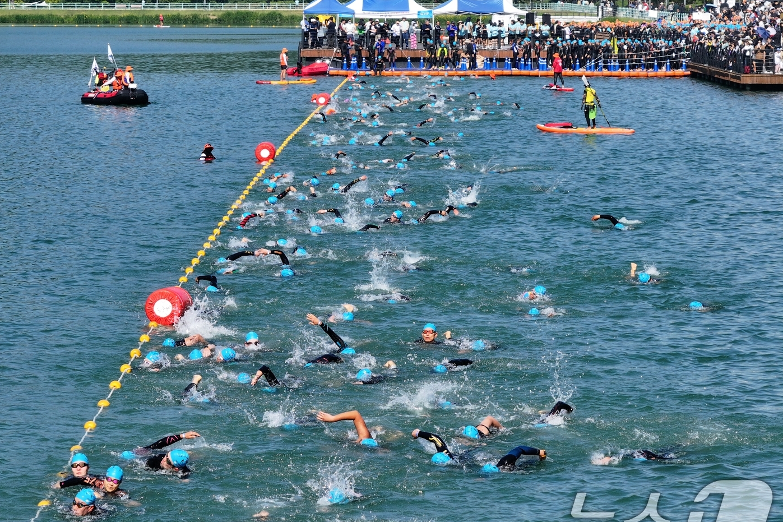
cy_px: 274
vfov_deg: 7.9
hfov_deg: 11.9
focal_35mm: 173
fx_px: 3762
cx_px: 391
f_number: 3.4
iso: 100
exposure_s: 1/800
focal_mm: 30.71
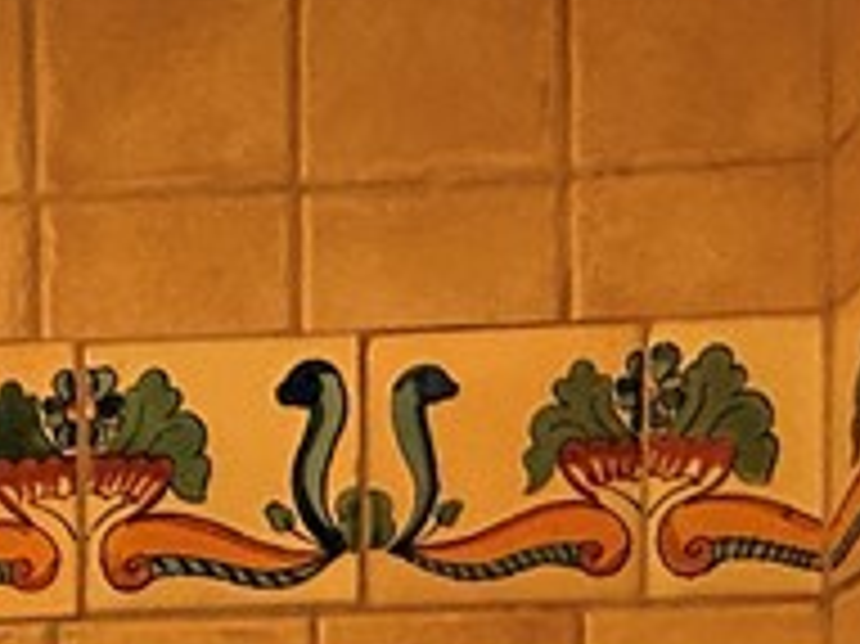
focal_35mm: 75
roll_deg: -1.2
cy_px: 1081
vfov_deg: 16.9
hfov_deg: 24.3
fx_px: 1862
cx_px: -81
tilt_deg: +0.7
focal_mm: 2.22
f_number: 2.2
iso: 250
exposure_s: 1/120
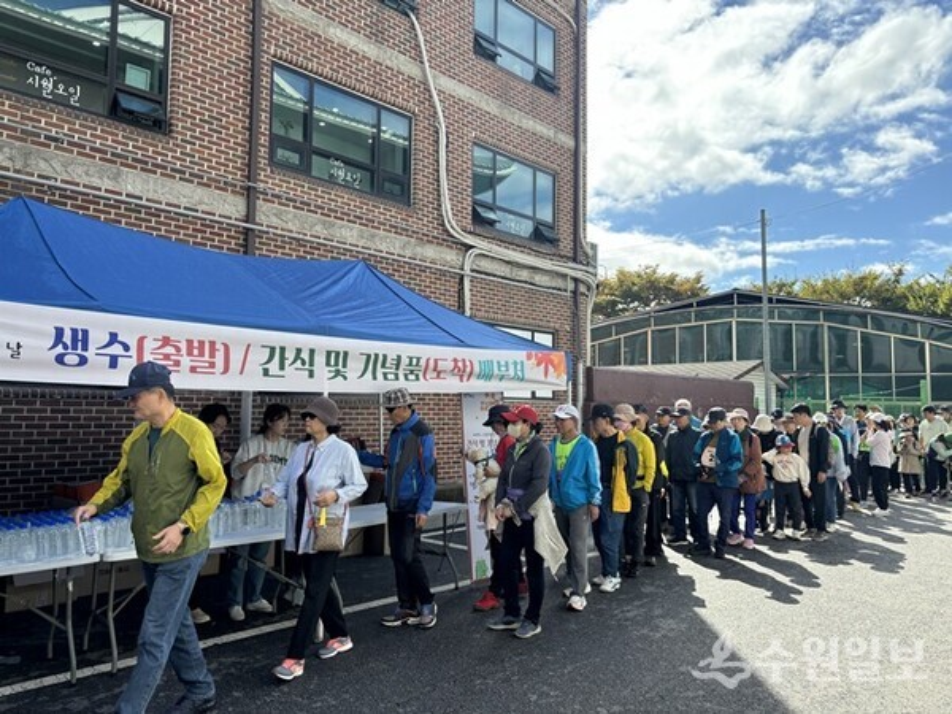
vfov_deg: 53.1
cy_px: 357
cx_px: 476
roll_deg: -0.8
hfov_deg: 67.3
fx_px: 715
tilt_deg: +4.6
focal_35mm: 26
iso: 50
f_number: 1.6
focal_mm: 5.96
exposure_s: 1/1344
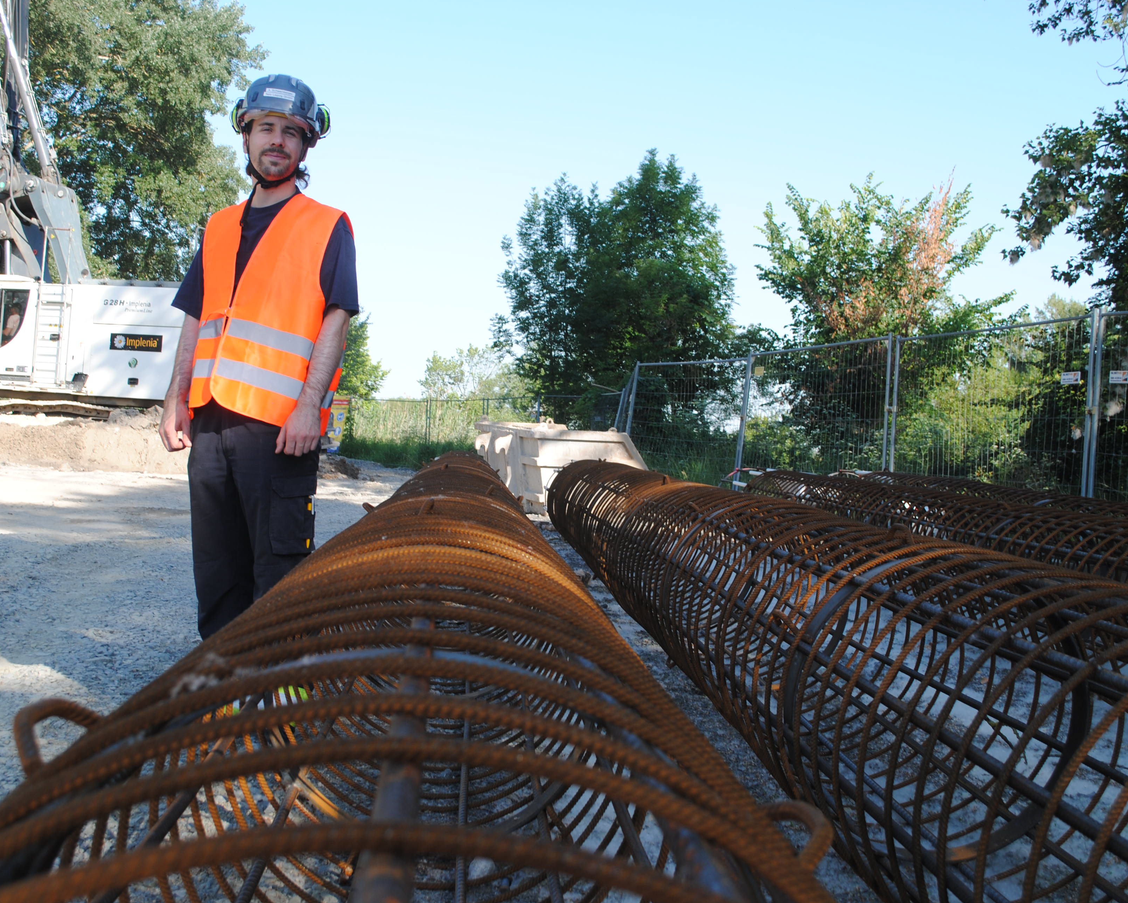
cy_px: 450
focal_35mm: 44
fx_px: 1469
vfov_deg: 34.2
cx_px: 546
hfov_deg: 42.0
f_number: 6.3
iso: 100
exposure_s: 1/160
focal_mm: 26
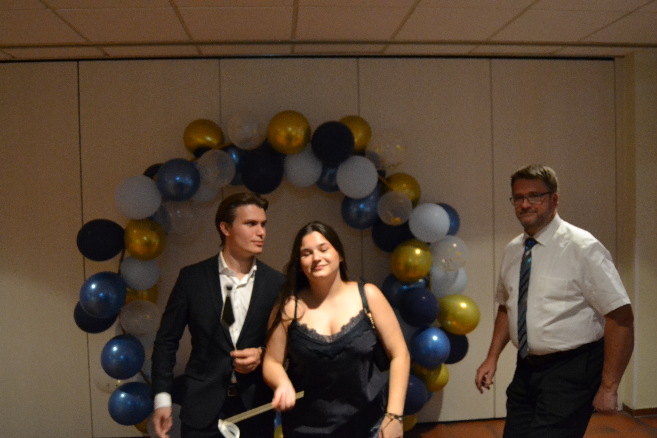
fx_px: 547
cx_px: 328
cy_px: 219
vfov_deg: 43.6
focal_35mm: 30
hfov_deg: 61.9
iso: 2800
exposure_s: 1/60
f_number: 3.5
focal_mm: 20
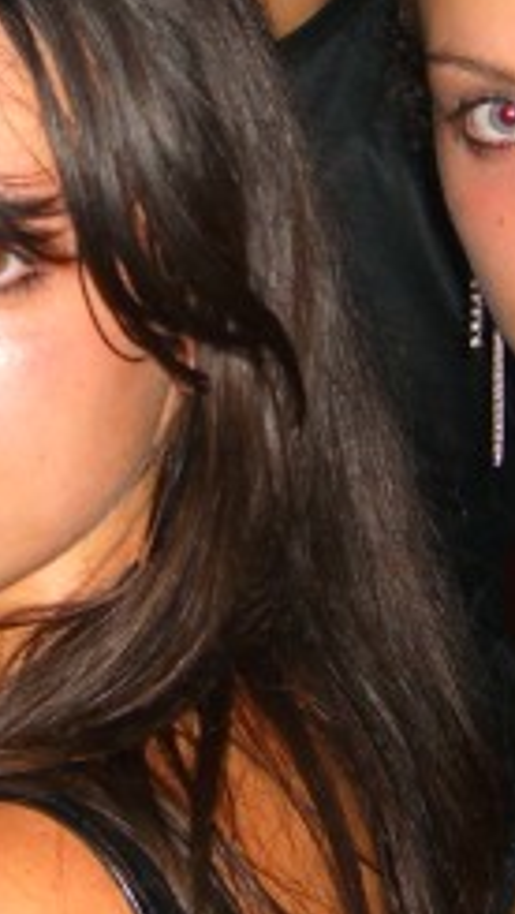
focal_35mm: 135
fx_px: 3274
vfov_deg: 15.9
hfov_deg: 9.0
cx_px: 265
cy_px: 381
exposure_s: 1/60
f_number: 2.8
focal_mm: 7.9
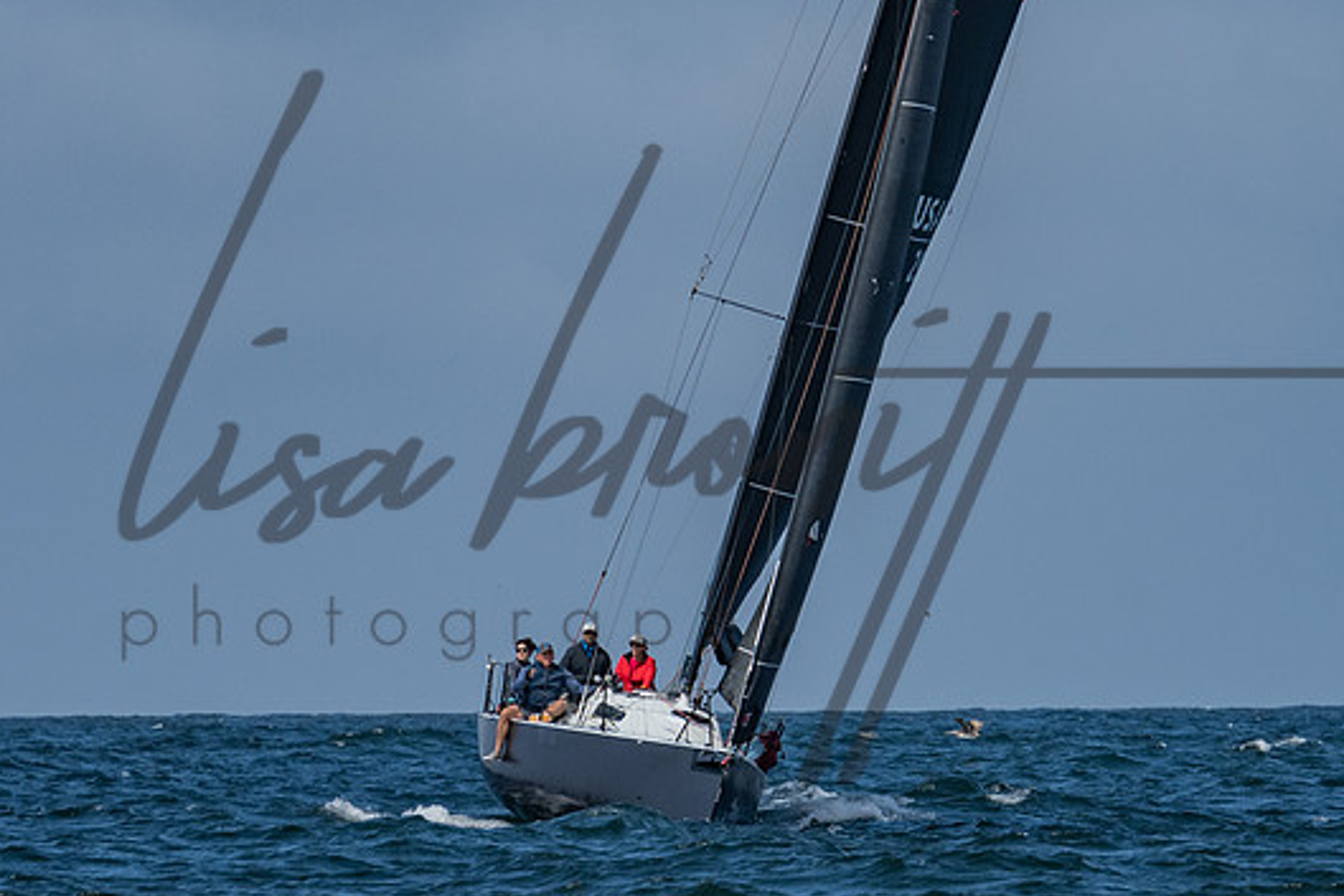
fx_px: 17886
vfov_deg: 2.9
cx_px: 741
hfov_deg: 4.3
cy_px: 249
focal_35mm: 479
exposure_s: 1/2000
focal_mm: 200
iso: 200
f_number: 6.3
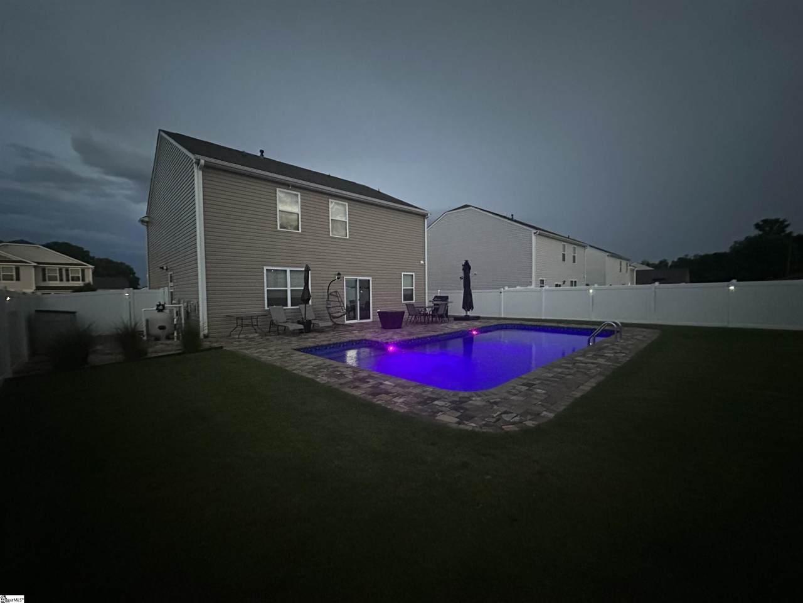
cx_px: 402
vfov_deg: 85.7
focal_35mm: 14
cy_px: 302
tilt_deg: -2.0
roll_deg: +0.7
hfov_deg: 102.1
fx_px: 325
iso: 2000
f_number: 2.2
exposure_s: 1/30
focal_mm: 2.22
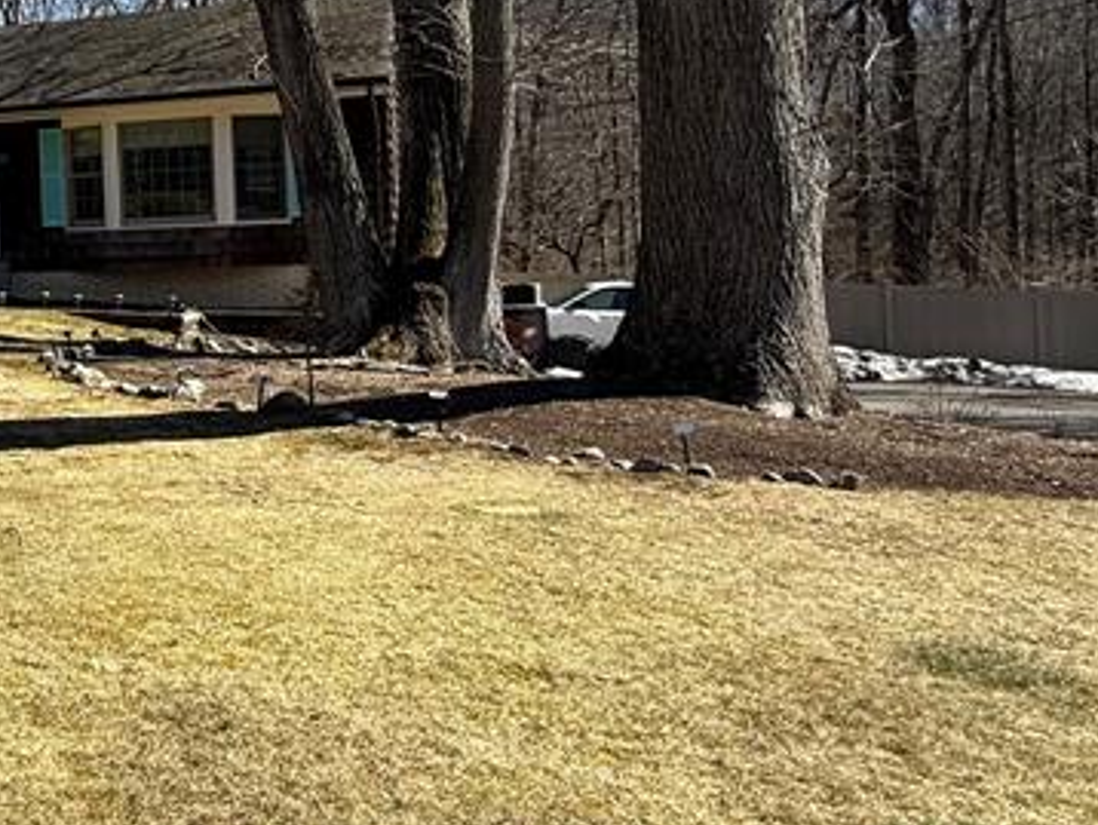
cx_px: -25
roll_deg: +1.8
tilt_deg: +0.3
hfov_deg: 40.4
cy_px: 227
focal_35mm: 40
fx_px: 1270
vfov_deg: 35.4
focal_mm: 2.22
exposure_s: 1/864
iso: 50
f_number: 2.2
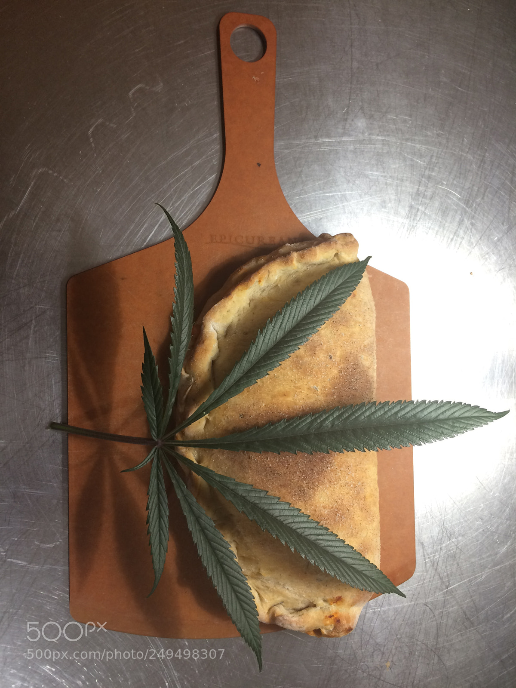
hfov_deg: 48.2
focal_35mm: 29
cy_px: 344
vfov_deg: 61.7
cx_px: 258
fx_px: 576
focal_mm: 4.15
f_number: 2.2
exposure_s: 1/30
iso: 64
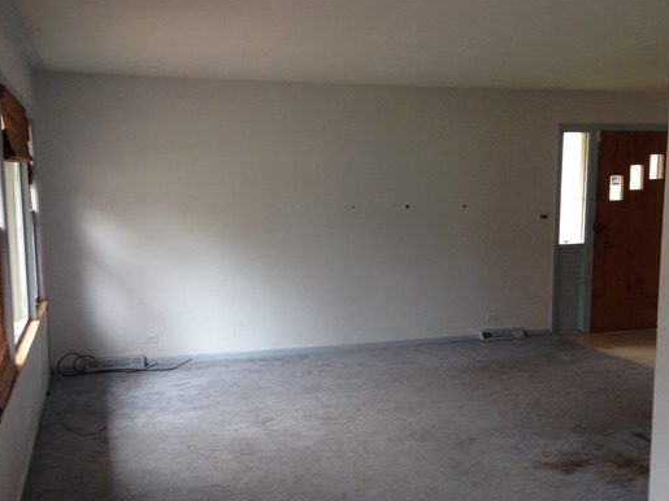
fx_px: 792
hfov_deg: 45.8
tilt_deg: -8.9
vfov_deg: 35.1
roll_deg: -0.2
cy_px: 286
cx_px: 344
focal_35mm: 41
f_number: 2.4
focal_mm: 4.12
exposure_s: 1/40
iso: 64
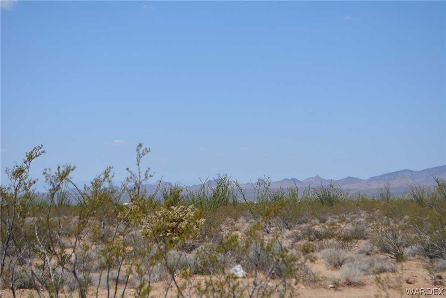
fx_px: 1023
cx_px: 223
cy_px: 149
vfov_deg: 16.6
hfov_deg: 24.6
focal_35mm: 82
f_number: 7.1
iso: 400
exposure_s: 1/2000
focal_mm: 55
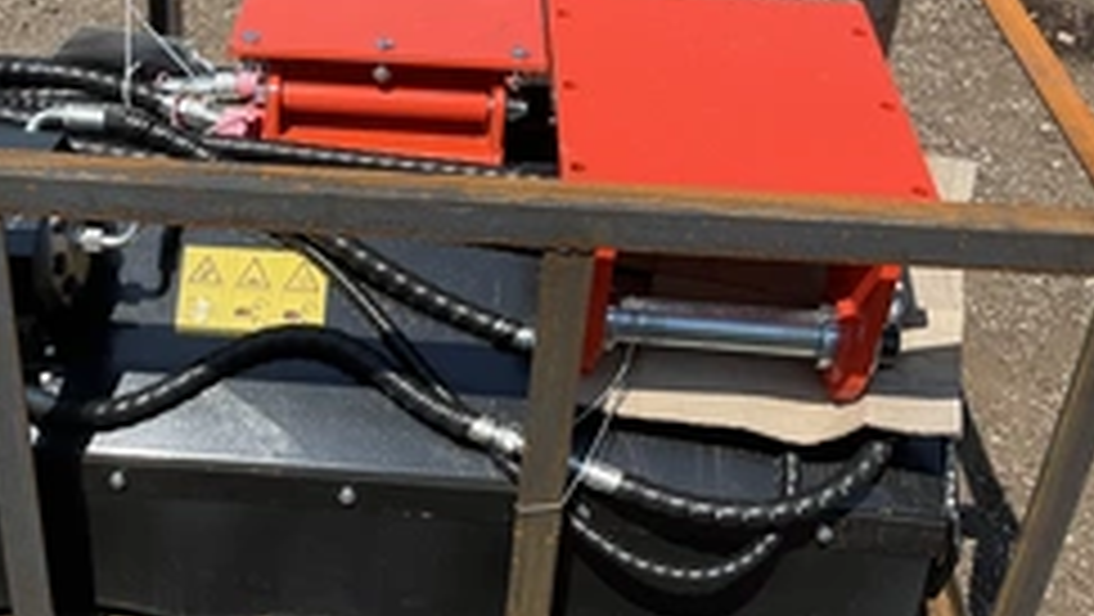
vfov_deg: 23.1
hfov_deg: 39.3
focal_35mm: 52
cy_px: 256
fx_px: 1509
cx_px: 342
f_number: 1.8
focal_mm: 3
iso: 25
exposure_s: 1/1451
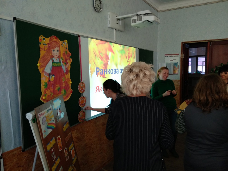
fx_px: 171
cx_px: 114
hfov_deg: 67.3
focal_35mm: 26
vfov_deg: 53.1
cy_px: 86
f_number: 2.2
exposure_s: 1/33
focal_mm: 3.81
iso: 320
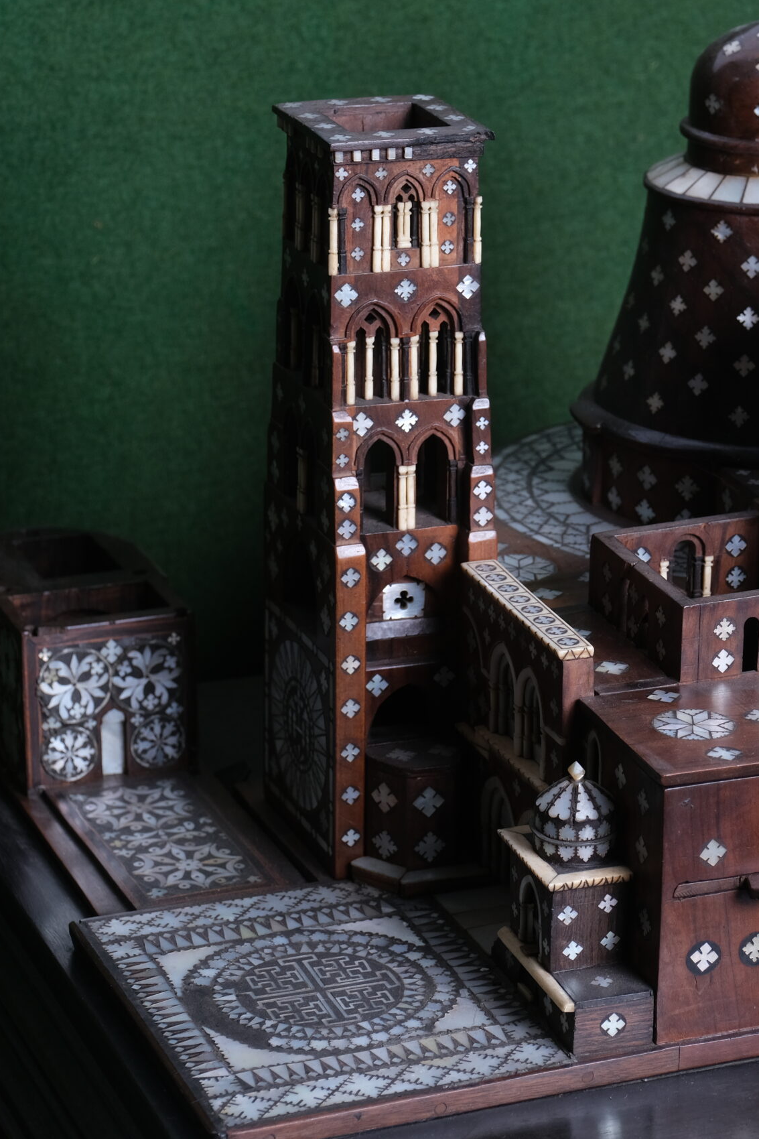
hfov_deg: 10.9
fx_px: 3954
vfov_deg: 16.4
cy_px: 570
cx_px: 638
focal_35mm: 125
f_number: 7.1
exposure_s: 1/125
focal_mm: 55
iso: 400
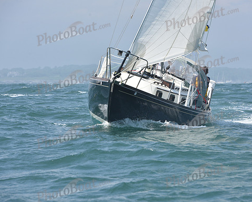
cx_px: 138
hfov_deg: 9.5
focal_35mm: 204
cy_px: 101
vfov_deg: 7.6
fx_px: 1521
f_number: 9
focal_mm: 180
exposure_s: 1/1000
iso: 320
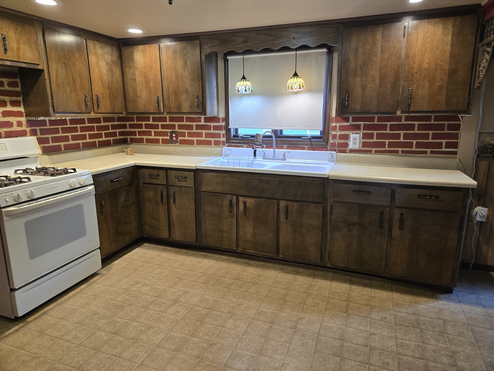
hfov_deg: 73.9
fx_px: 328
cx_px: 247
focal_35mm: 23
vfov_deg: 58.9
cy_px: 186
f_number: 1.8
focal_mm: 5.4
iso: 320
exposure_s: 1/120
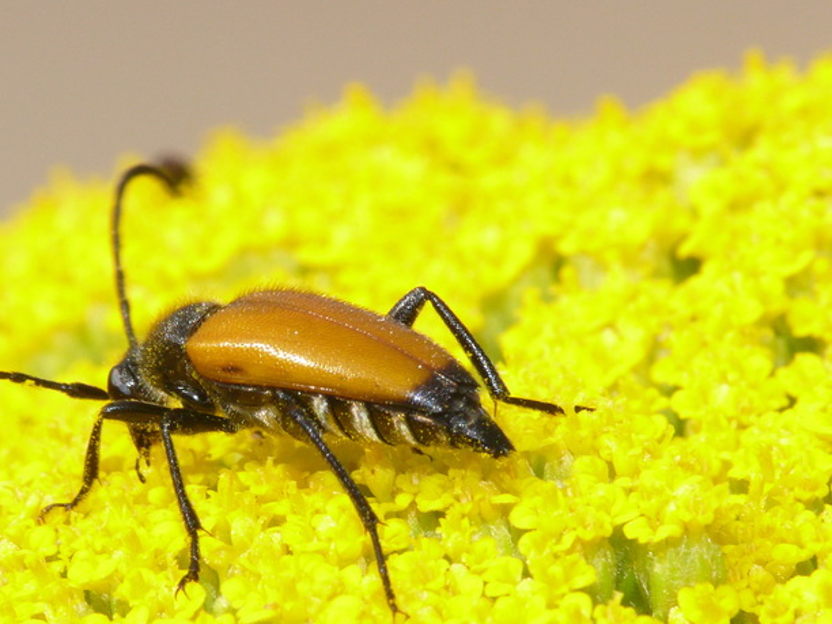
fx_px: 9085
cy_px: 416
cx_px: 271
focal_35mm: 378
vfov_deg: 3.9
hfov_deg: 5.2
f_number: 11
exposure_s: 1/125
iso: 200
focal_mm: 57.2
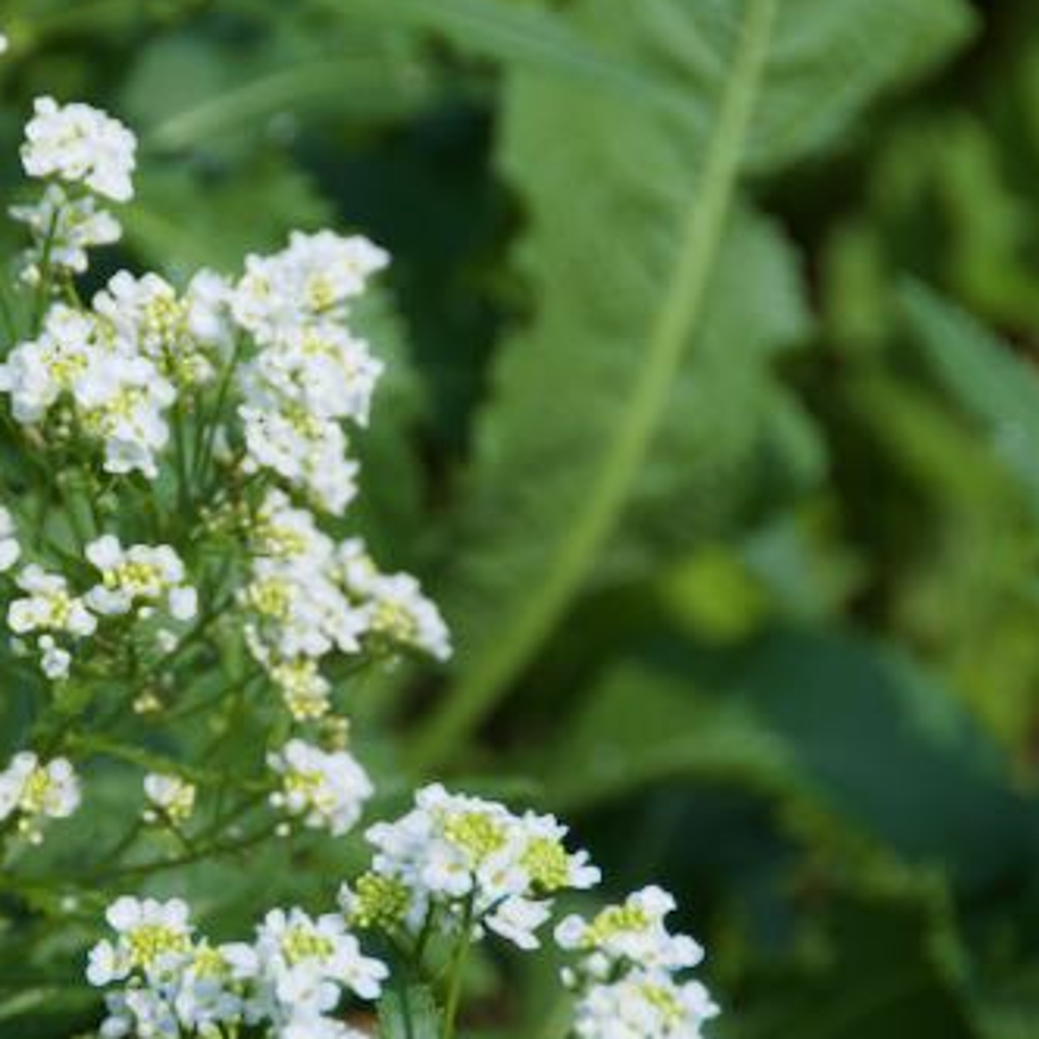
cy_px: 429
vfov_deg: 3.6
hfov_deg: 3.6
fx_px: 16673
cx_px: 294
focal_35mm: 491
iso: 200
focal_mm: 200
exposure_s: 1/640
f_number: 5.6
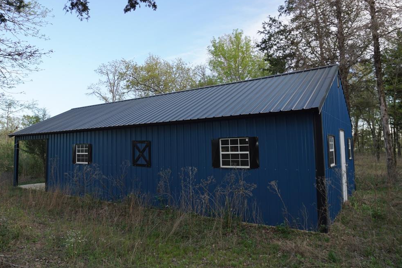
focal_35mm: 25
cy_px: 129
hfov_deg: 71.5
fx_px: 279
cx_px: 193
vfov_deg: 51.3
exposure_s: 1/80
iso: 100
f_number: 5.6
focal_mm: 16
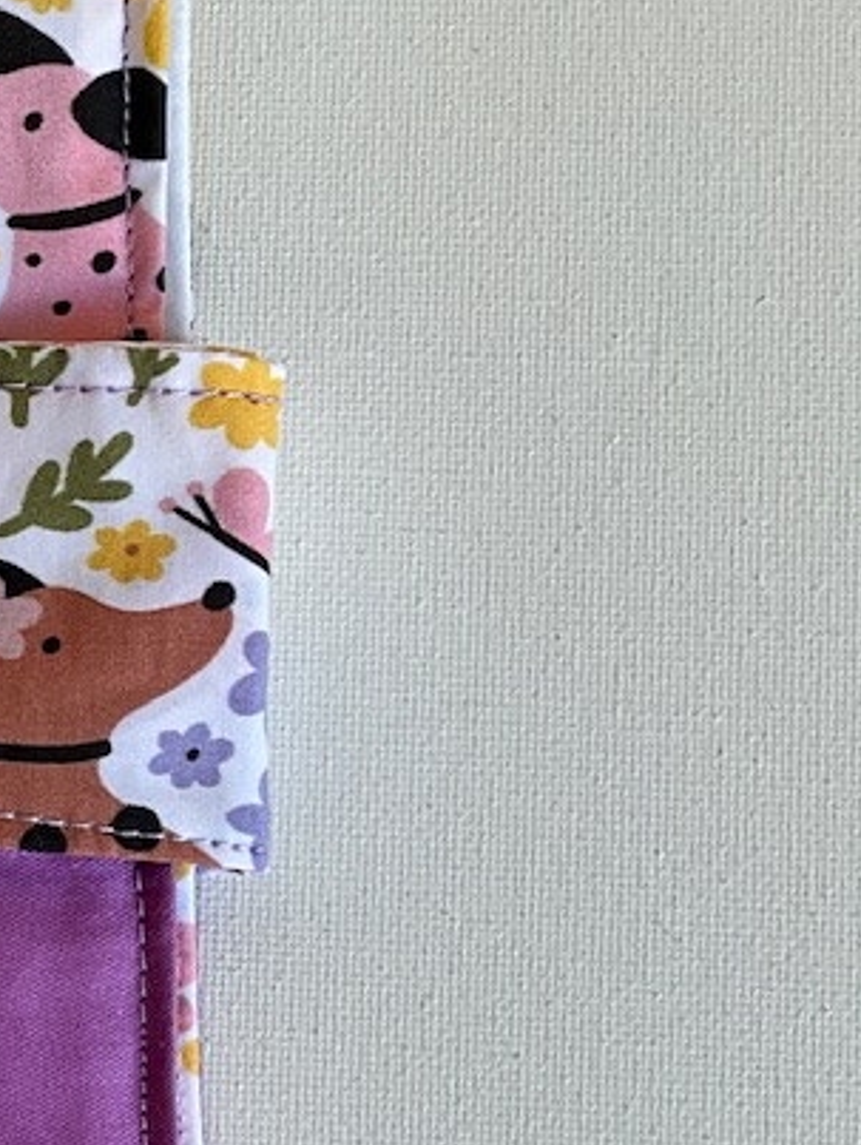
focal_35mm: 92
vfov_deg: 21.3
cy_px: 568
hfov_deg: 14.8
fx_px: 3046
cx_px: -497
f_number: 1.8
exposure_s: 1/100
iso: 25
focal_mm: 3
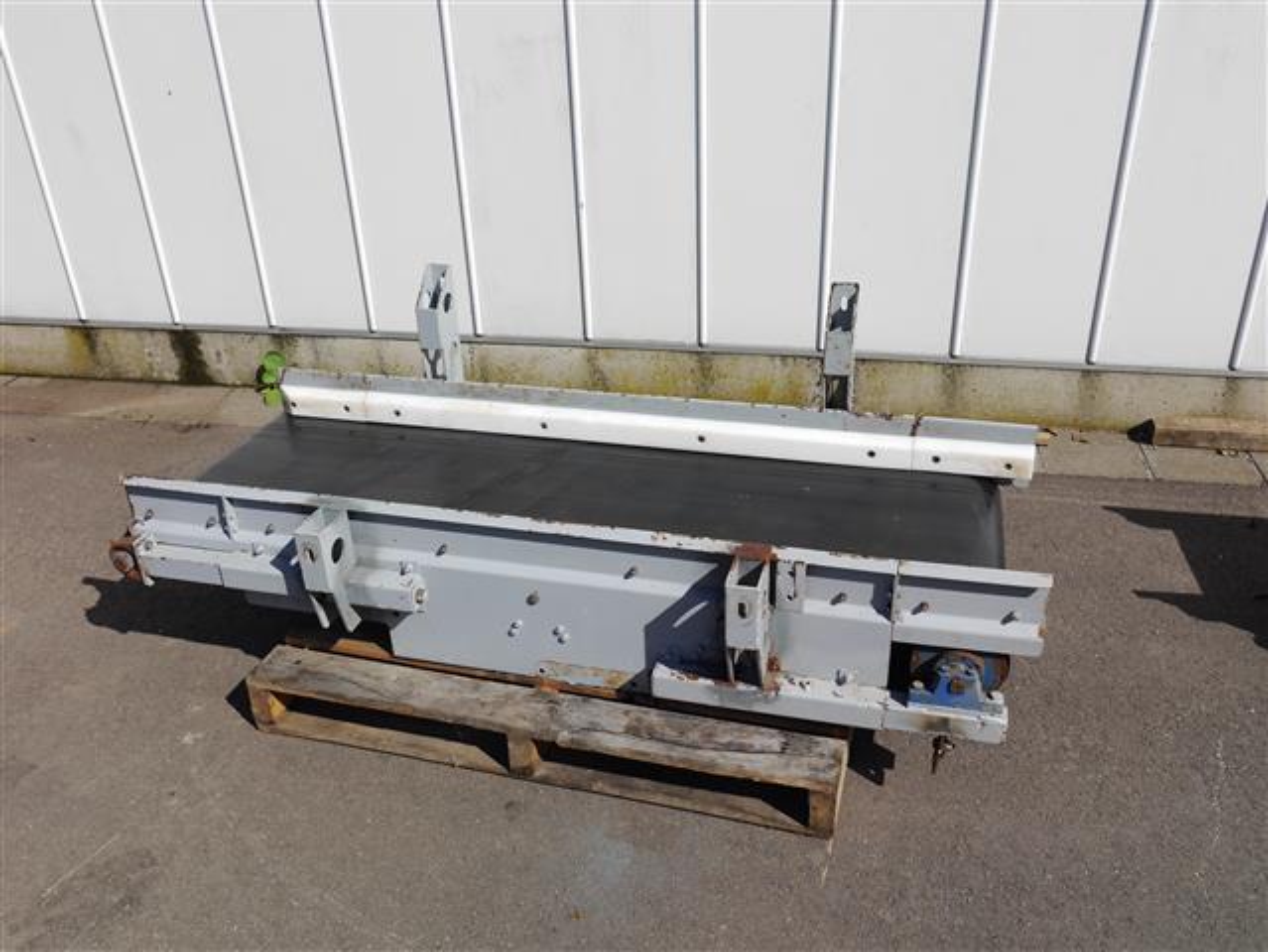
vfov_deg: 46.8
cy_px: 476
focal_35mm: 30
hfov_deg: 59.9
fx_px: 1100
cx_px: 634
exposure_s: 1/640
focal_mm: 15
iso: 160
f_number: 8
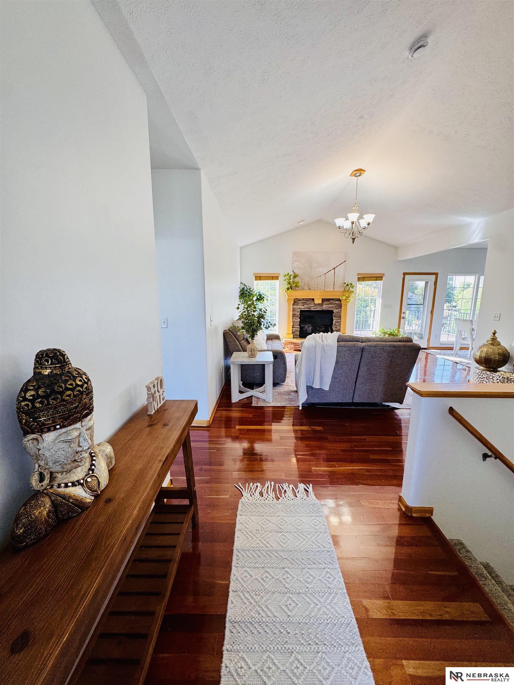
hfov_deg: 85.7
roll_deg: +0.2
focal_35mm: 14
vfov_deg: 102.1
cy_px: 342
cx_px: 257
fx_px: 277
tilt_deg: -9.9
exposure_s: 1/120
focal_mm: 2.22
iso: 125
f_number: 2.2
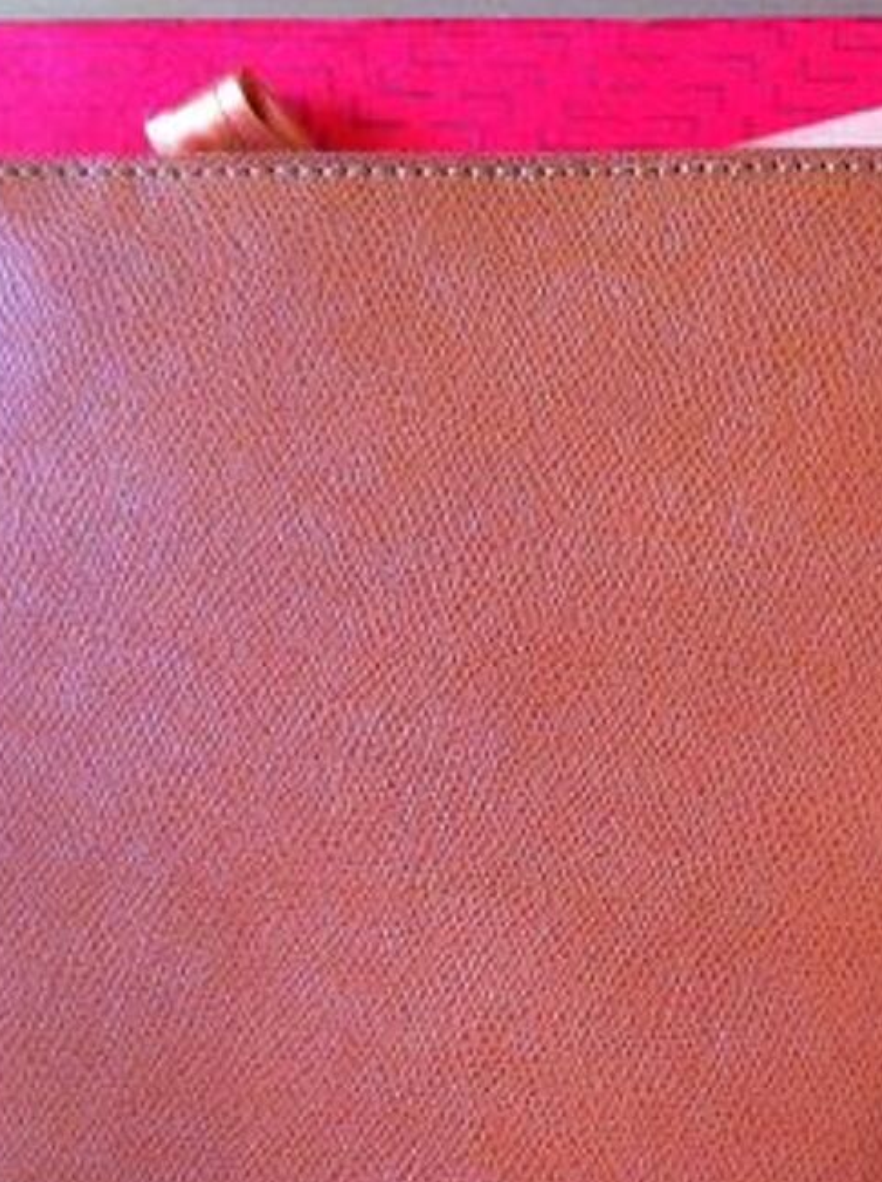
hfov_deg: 20.4
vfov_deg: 26.3
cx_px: 534
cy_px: 1039
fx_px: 2453
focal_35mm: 72
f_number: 2.8
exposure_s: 1/15
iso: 250
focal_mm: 3.85
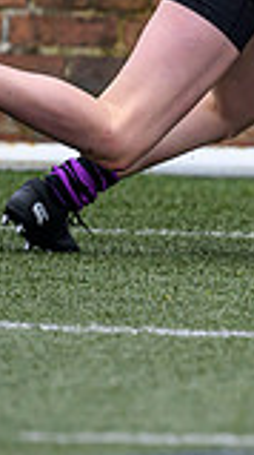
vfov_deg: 1.0
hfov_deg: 0.5
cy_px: 101
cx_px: 736
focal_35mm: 2254
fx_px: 27089
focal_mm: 400
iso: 640
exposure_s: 1/2000
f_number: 3.5
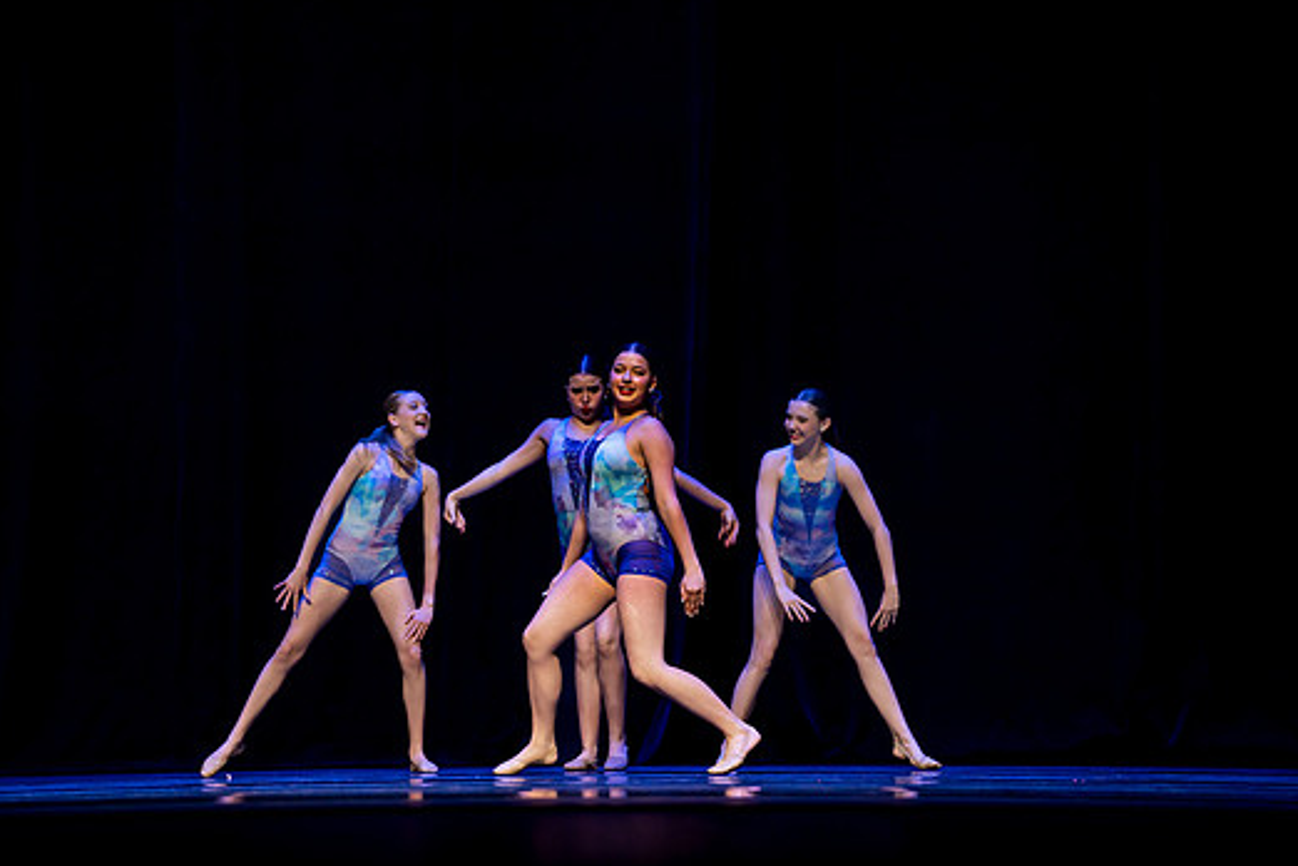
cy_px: 424
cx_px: 617
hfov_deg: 17.2
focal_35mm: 119
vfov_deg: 11.5
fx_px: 4290
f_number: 2.8
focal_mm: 107
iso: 3200
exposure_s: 1/640
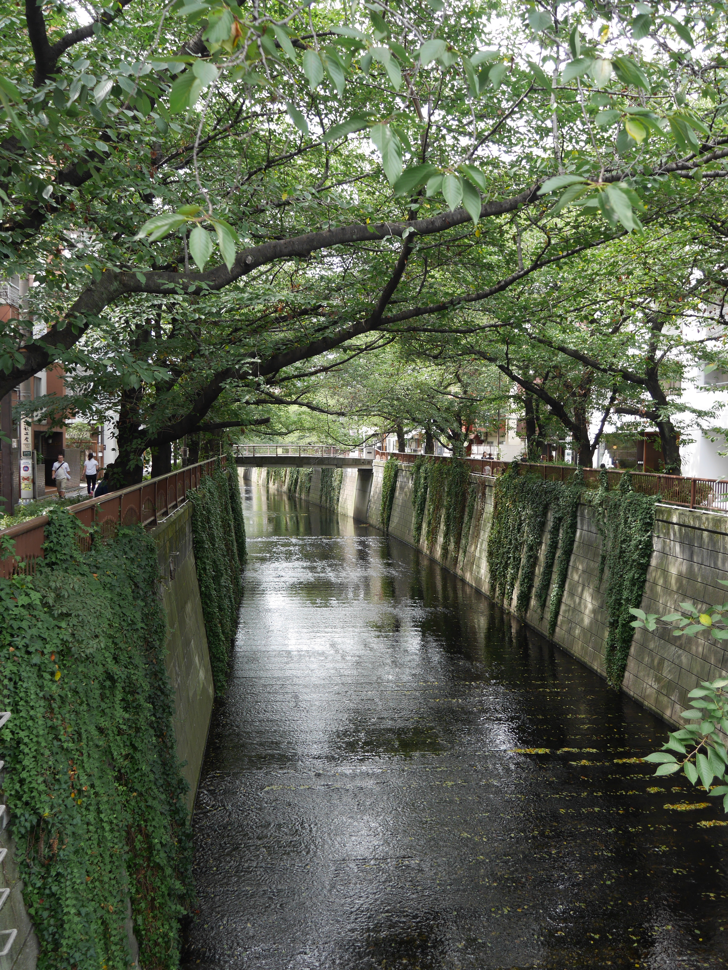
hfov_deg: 44.2
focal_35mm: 32
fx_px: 897
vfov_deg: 56.8
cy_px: 485
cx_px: 364
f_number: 4
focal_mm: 16
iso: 200
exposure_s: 1/125
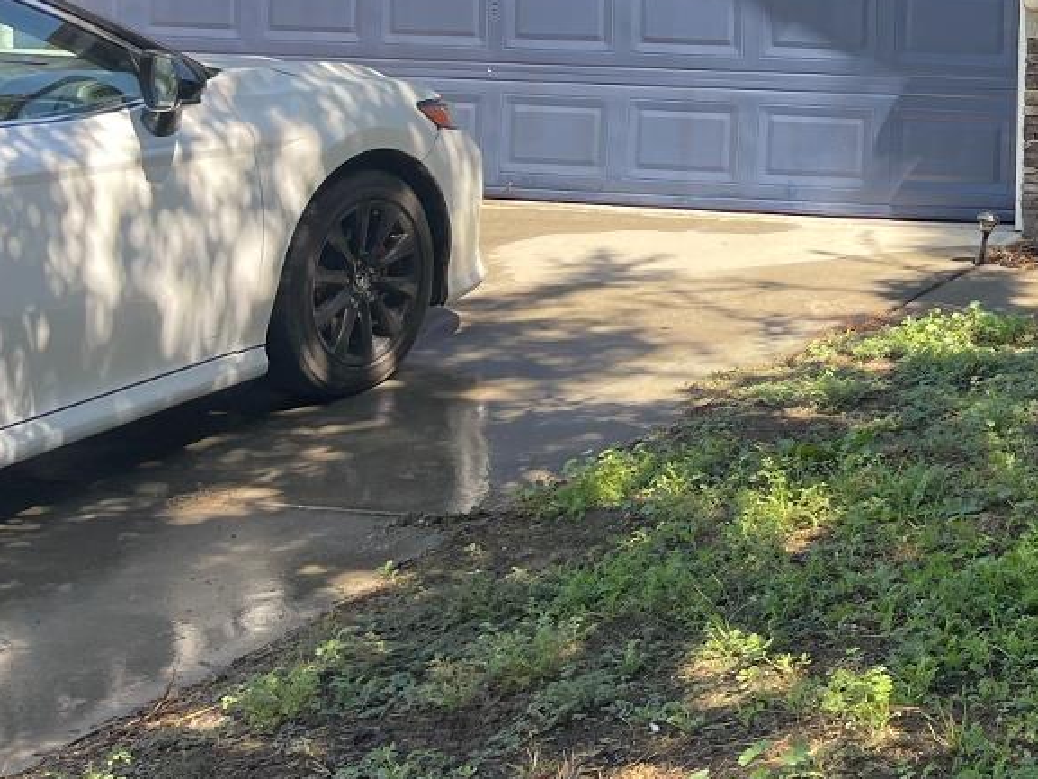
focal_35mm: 65
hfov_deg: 26.0
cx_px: 1302
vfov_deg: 21.7
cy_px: -17
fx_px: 1950
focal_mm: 5.1
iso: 32
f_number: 1.6
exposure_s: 1/569
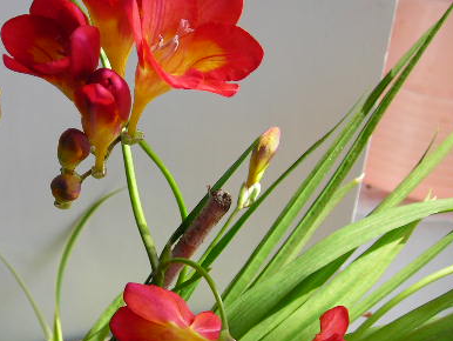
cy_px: 160
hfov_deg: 30.2
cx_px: 109
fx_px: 825
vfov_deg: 23.3
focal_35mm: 63
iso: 50
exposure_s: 1/134
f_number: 3.2
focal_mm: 6.3
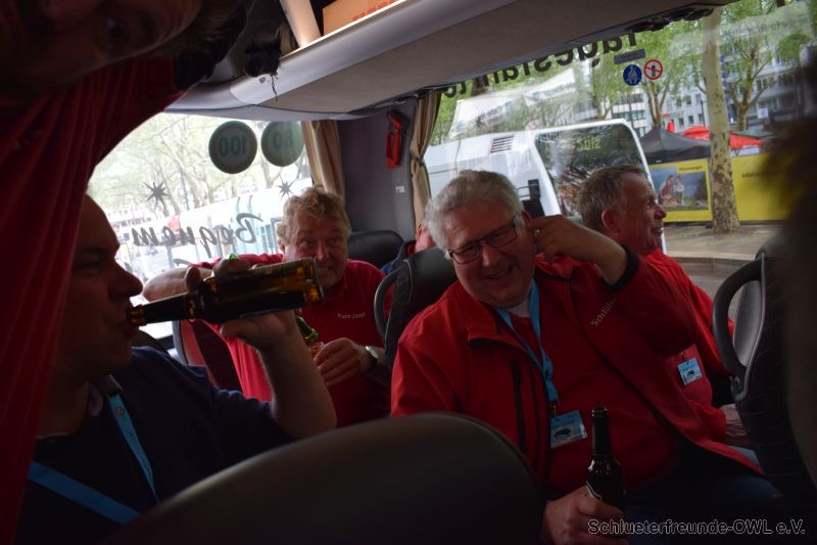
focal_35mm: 27
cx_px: 408
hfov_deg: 67.4
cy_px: 272
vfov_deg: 47.9
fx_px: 613
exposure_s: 1/100
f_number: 5
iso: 400
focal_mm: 18
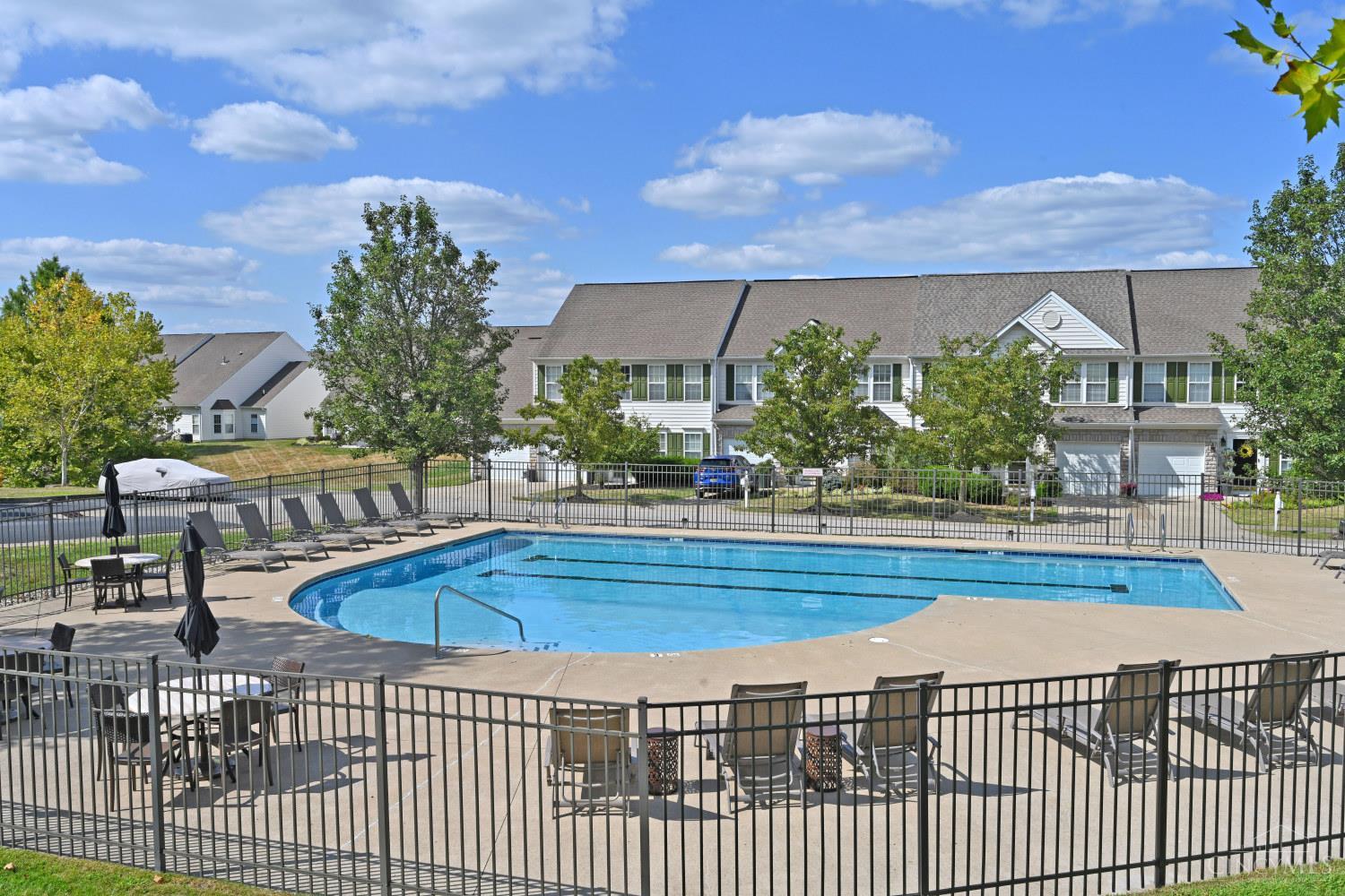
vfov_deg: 43.6
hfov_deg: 61.9
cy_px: 448
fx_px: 1121
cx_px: 672
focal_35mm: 30
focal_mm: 30
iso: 80
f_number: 13
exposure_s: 1/160
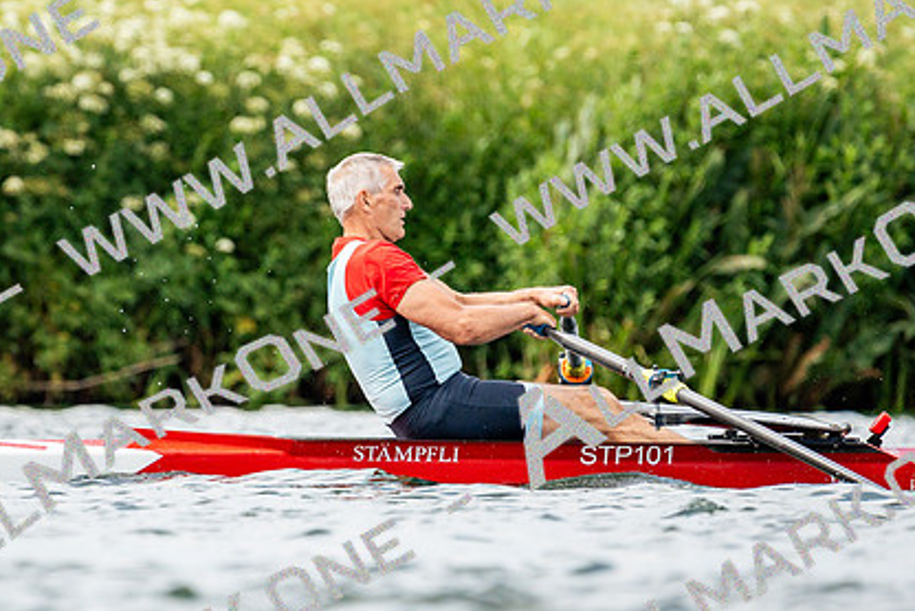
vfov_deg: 1.1
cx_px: 330
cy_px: 282
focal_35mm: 1254
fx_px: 31894
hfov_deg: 1.6
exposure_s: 1/2000
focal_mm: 600
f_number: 6.3
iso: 640
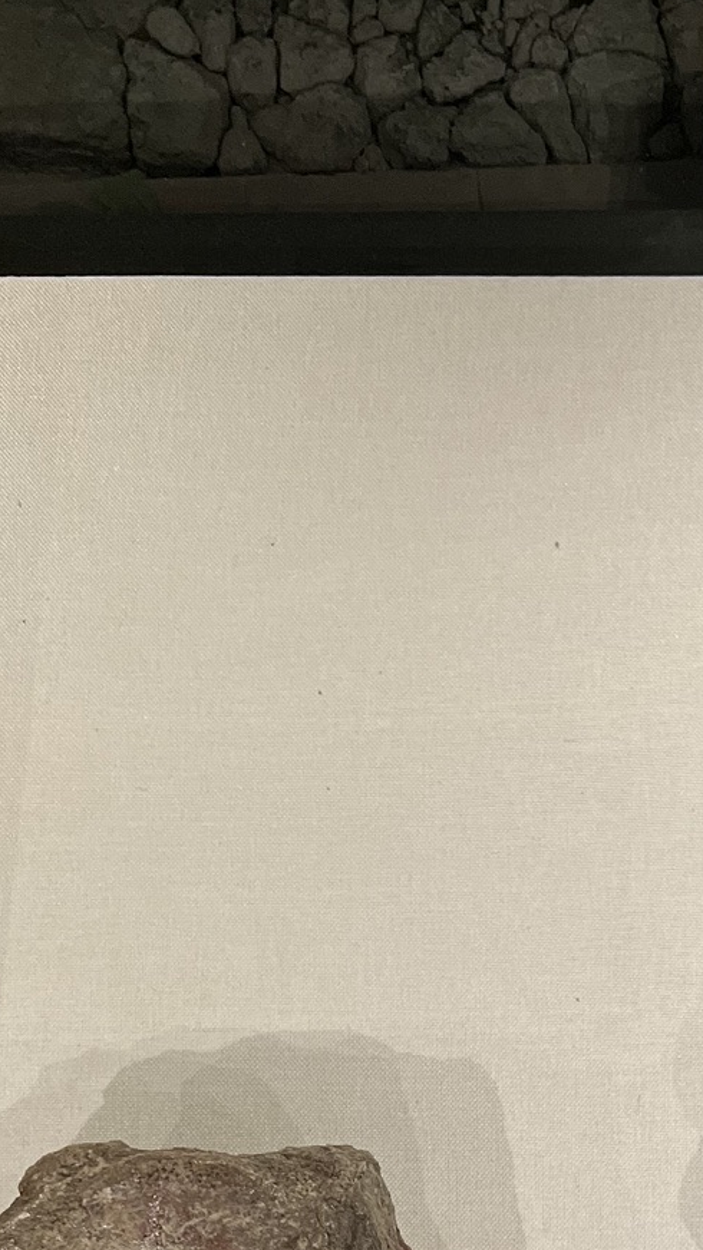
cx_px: 831
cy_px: 1352
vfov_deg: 29.4
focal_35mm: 65
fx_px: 2156
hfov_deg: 17.7
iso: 100
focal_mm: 5.7
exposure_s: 1/121
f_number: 1.5
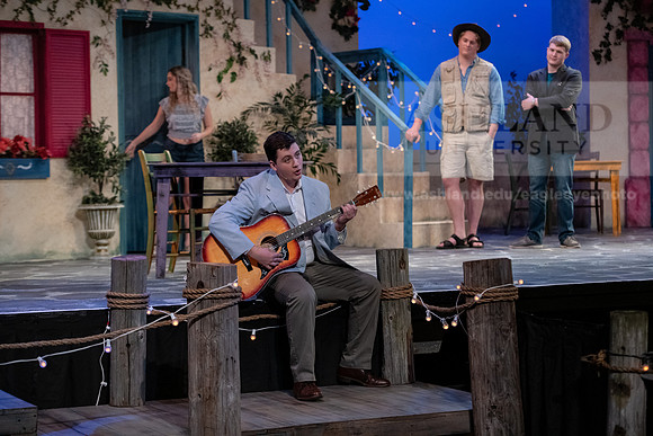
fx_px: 1633
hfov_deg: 22.6
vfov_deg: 15.2
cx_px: 326
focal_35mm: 90
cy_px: 218
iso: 3200
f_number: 3.2
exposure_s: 1/320
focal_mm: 90
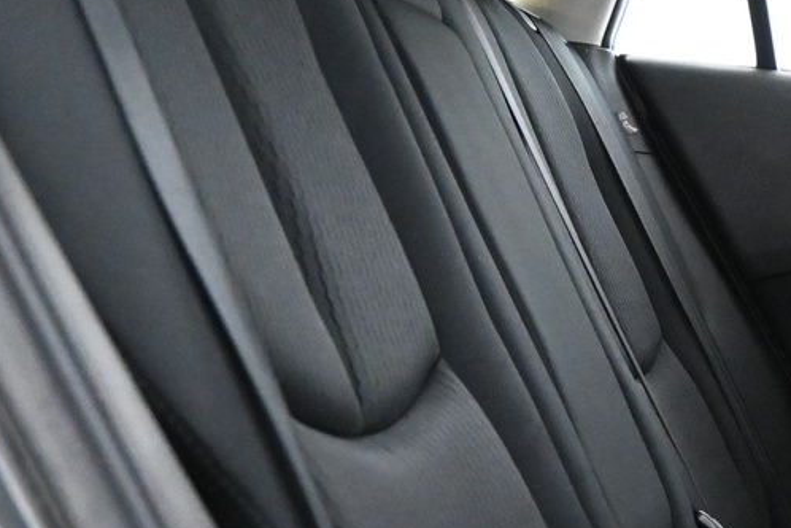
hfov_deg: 22.5
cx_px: 1093
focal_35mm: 78
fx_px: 1714
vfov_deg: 17.5
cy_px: 313
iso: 6400
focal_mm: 16
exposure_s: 1/25
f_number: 3.5
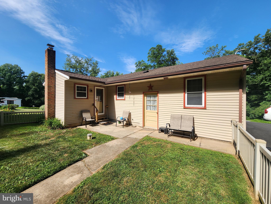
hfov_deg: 106.2
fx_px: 102
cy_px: 102
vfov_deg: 89.9
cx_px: 136
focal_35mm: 13
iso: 50
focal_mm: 2.2
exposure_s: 1/1488
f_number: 2.2
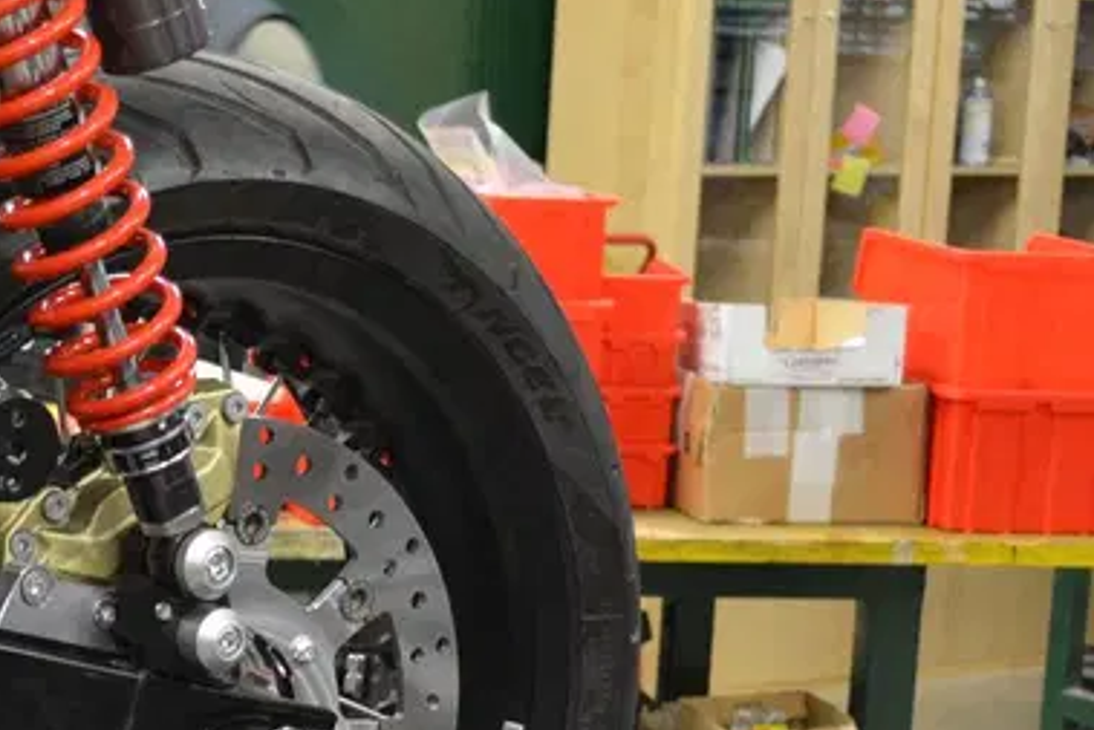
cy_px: 678
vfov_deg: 11.9
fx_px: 3465
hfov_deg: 17.6
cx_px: 35
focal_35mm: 114
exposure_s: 1/40
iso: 1250
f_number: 4
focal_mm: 24
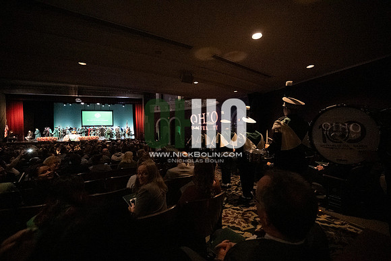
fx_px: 152
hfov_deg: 104.2
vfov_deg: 81.2
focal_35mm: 14
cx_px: 196
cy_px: 130
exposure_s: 1/250
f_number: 4
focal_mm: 14
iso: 25600
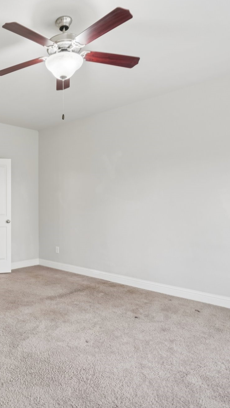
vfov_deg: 71.9
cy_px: 202
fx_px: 282
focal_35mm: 26
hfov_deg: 39.7
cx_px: 6
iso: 400
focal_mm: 16
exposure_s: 1/13
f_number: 8
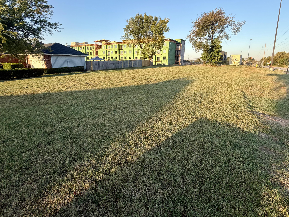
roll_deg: -0.4
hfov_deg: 87.7
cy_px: 85
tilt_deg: -8.5
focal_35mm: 18
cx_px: 149
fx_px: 150
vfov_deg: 70.7
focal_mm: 2.22
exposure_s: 1/502
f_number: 2.2
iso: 50
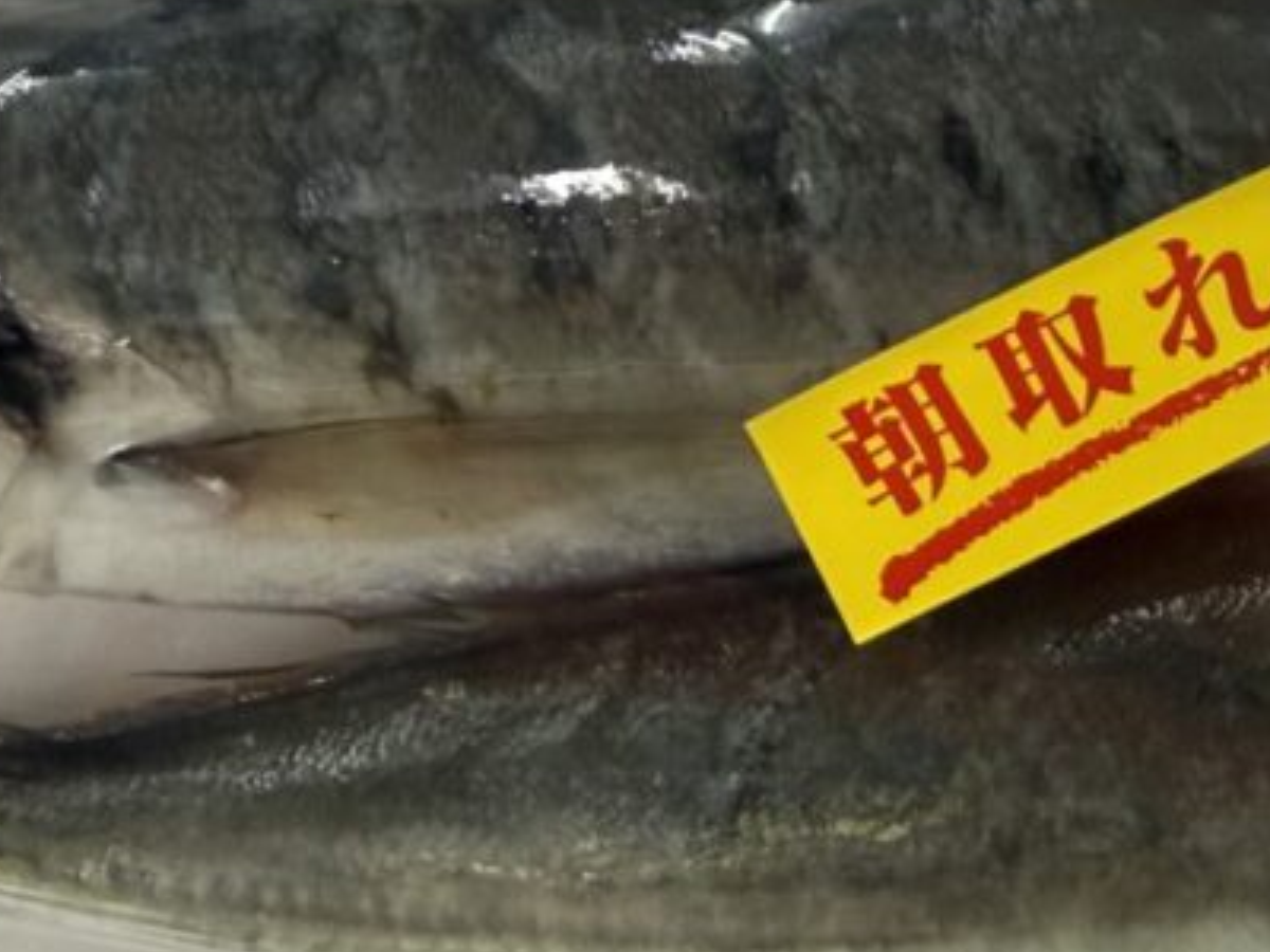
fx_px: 2348
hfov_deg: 29.1
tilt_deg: -69.0
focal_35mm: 64
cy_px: -194
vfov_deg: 21.3
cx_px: 1138
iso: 250
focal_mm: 2.22
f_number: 2.2
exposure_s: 1/120
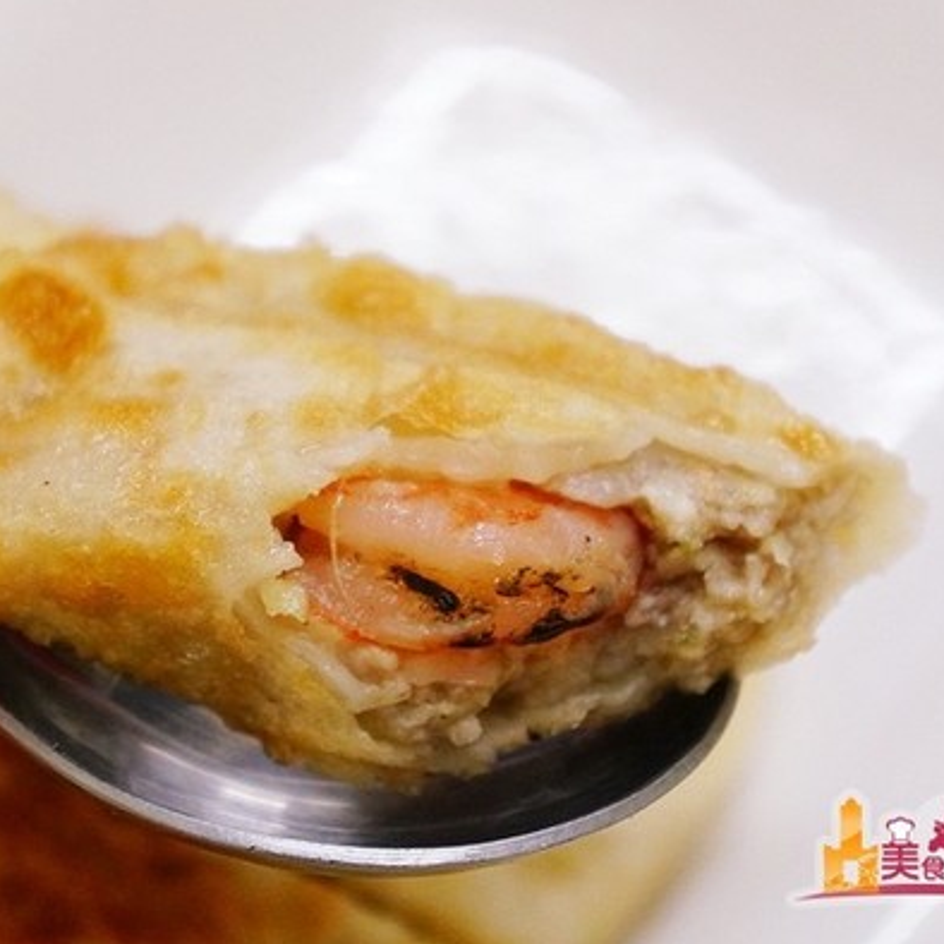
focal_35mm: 107
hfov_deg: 16.3
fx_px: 3290
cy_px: 470
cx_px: 388
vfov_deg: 16.3
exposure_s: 1/100
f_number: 5.6
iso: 3200
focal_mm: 55
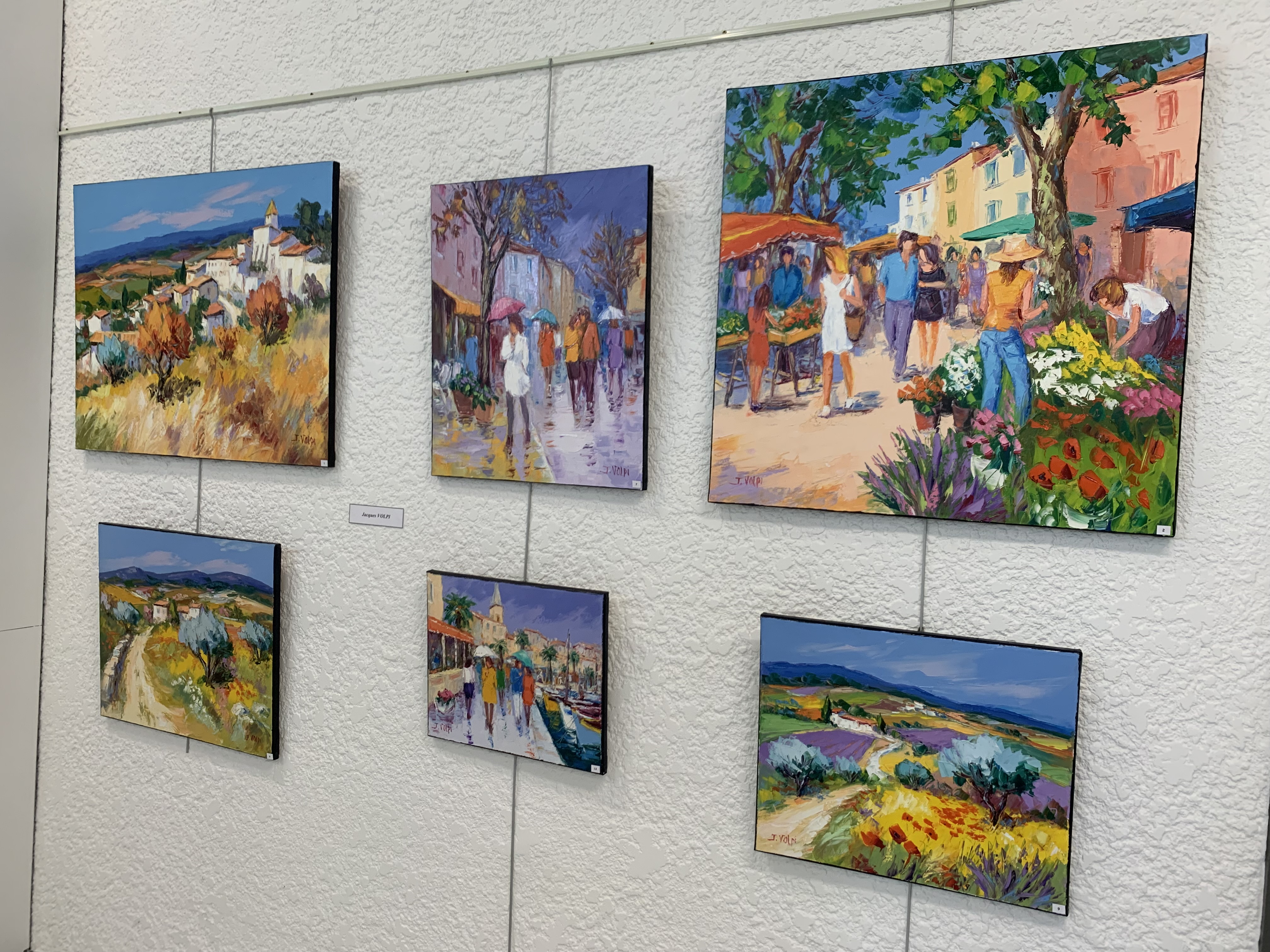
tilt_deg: -0.5
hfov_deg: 67.3
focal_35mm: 26
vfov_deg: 53.1
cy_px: 476
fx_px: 954
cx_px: 635
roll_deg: -3.2
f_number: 1.8
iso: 100
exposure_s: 1/121
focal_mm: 4.25
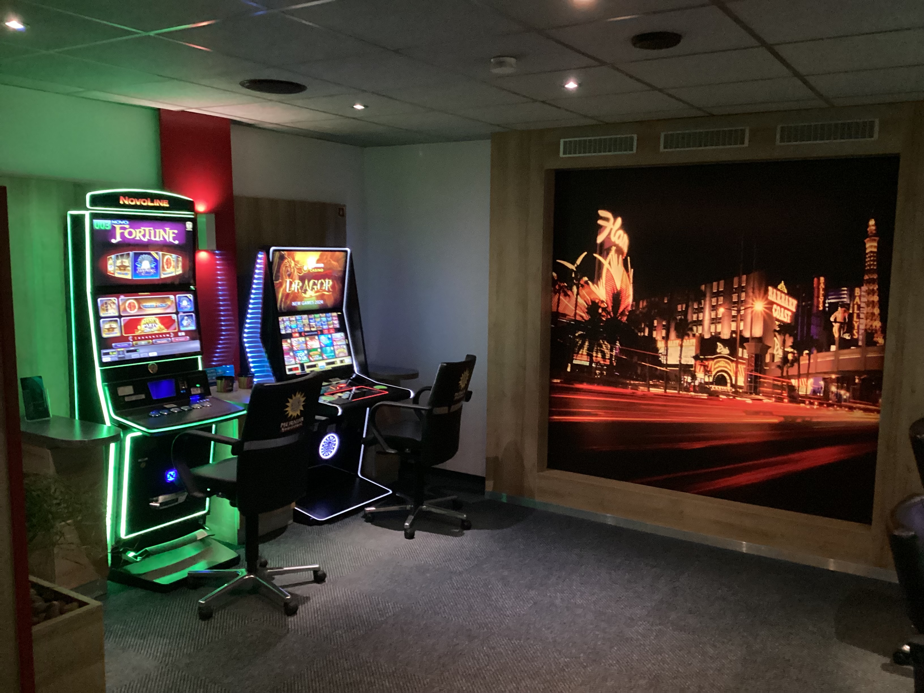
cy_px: 346
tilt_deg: -7.6
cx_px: 462
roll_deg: +0.1
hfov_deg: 58.4
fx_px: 827
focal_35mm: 31
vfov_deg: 45.4
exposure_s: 1/25
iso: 400
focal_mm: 3.3
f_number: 2.4
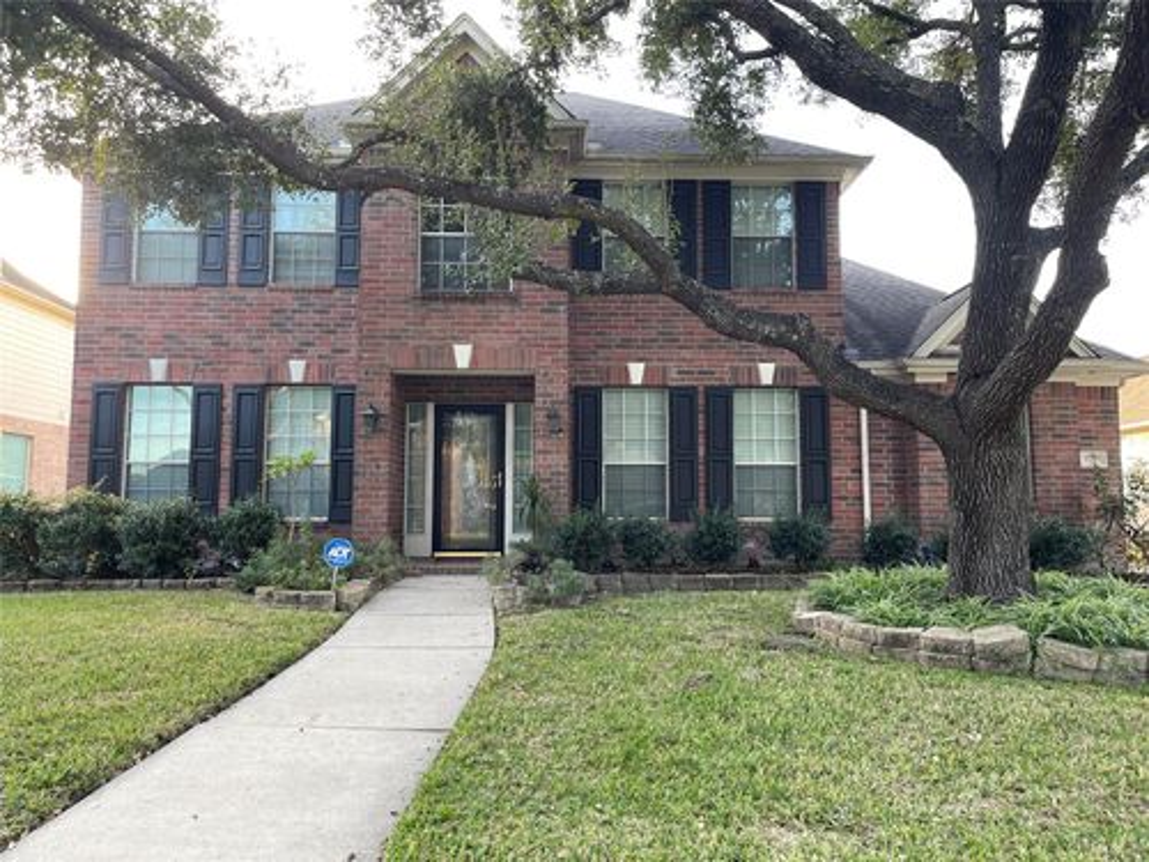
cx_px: 574
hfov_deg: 67.3
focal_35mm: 26
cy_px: 431
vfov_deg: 53.1
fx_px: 863
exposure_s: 1/121
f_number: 1.6
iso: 100
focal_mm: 5.1
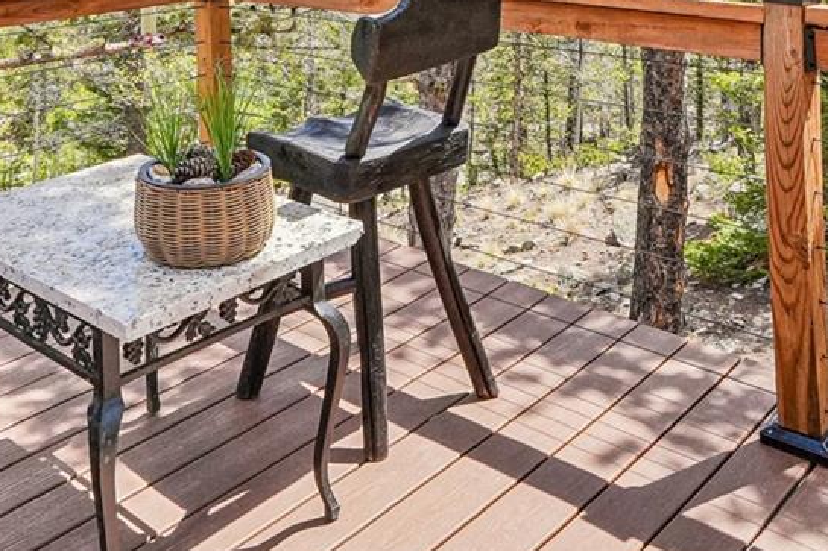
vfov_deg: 26.2
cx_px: 346
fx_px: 1012
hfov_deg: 44.4
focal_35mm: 44
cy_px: -153
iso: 800
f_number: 8
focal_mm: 10
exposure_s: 1/800
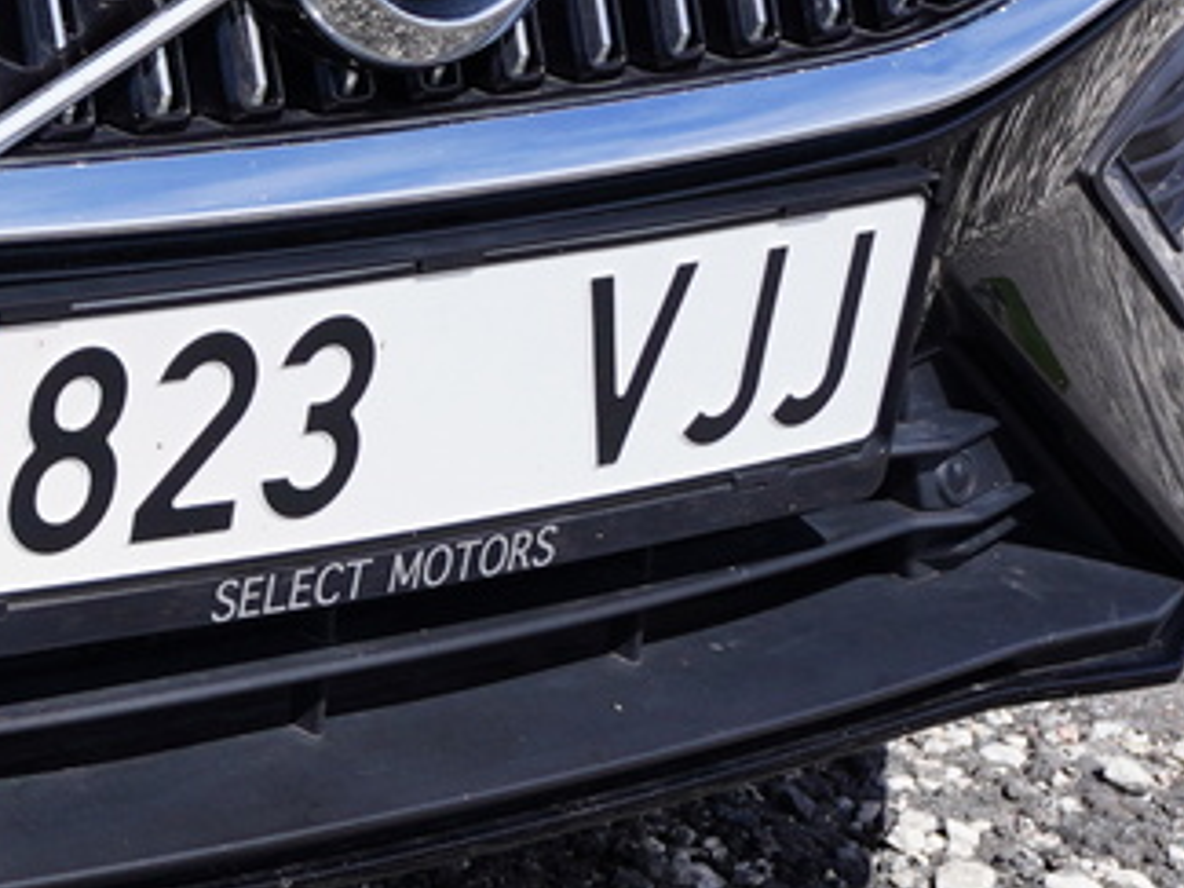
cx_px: -1275
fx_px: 3899
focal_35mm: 114
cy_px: -316
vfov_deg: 12.5
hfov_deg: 14.1
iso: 100
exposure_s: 1/500
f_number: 5
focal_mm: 16
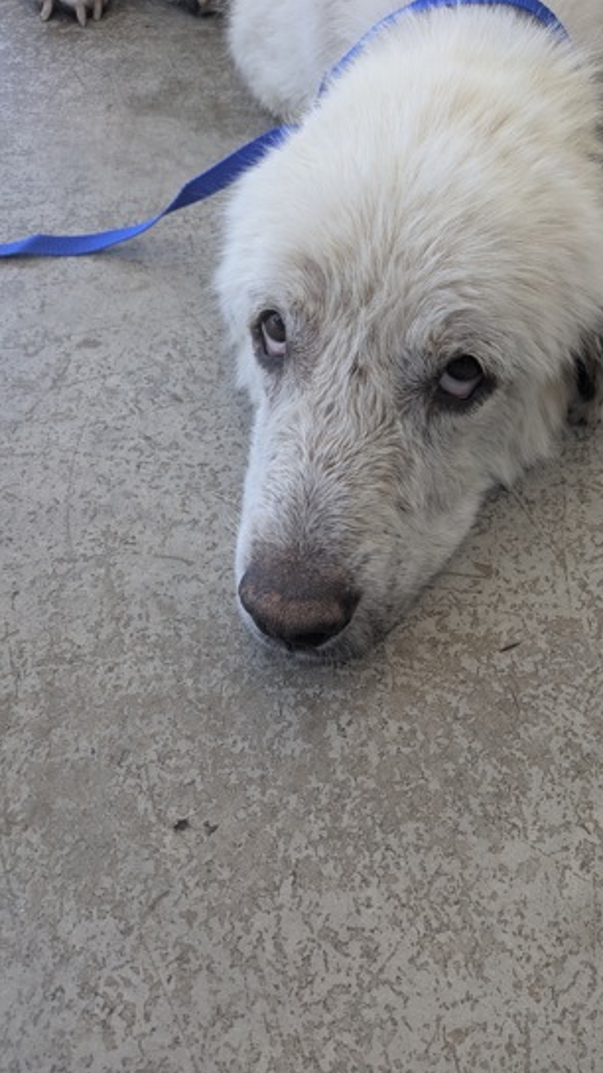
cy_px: 530
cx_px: 376
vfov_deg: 67.9
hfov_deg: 41.2
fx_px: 796
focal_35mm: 28
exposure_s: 1/120
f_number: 1.89
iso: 94
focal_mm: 5.43
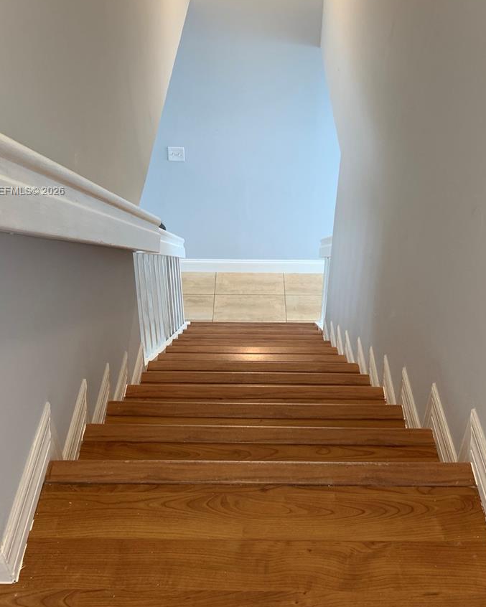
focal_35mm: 36
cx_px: 254
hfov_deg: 41.2
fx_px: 647
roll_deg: +0.0
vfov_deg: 49.2
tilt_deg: -34.5
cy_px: 192
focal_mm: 4.25
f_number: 1.8
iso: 160
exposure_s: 1/60
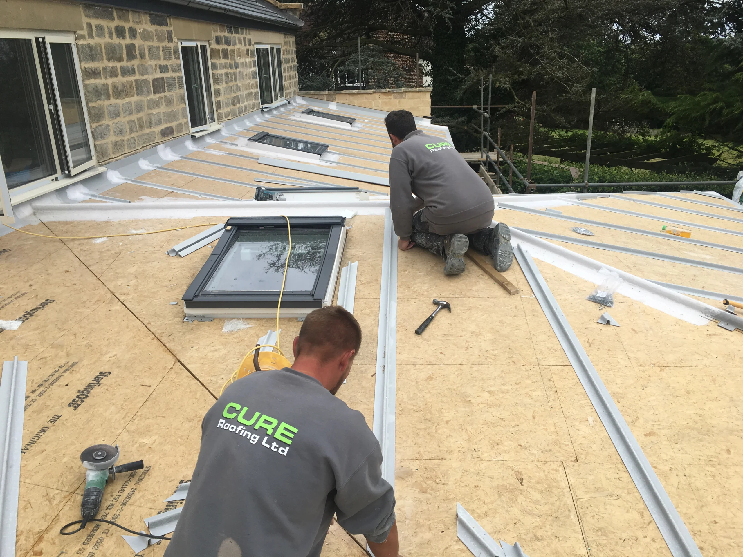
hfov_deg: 61.7
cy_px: 278
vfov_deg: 48.2
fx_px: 622
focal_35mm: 29
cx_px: 372
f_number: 2.2
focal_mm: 4.15
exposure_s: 1/1183
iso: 25
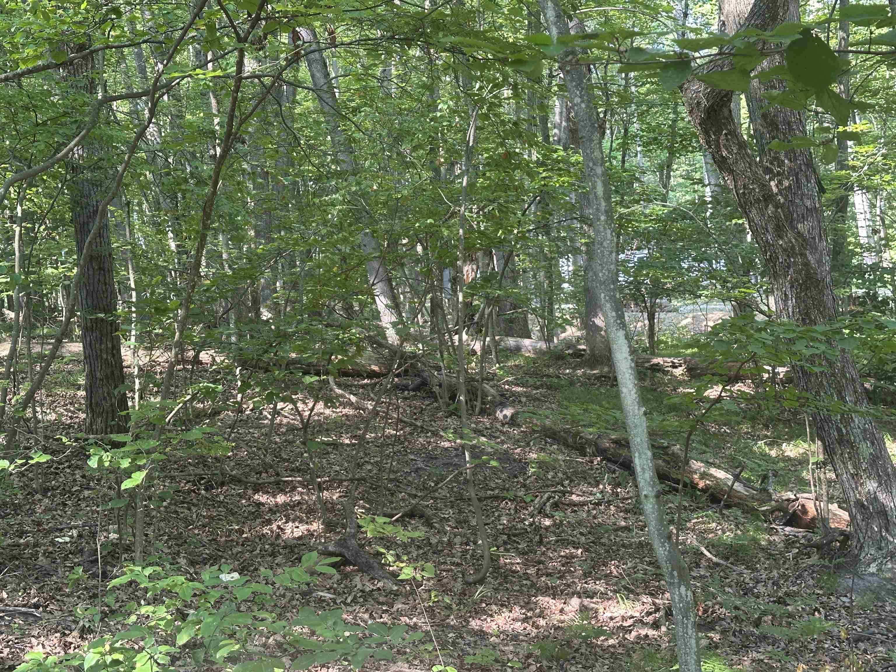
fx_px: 1242
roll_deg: +2.8
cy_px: 336
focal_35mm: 48
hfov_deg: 39.7
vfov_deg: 30.3
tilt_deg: +2.5
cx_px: 448
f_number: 1.78
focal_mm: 6.86
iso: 80
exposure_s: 1/82
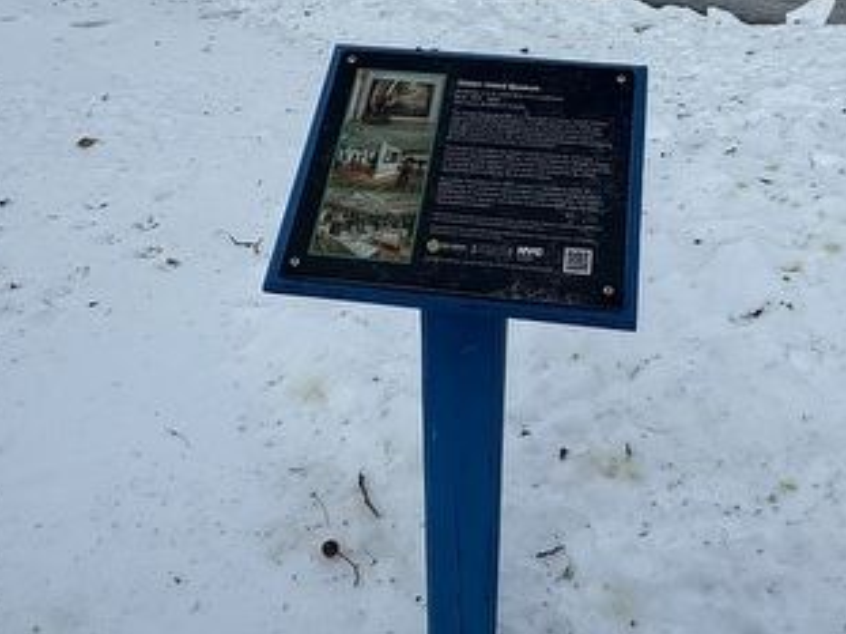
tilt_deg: -25.8
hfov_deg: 51.1
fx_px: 879
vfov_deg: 38.5
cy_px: 147
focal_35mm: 36
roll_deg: +1.6
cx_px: 503
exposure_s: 1/1656
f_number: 2.2
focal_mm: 2.22
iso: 50
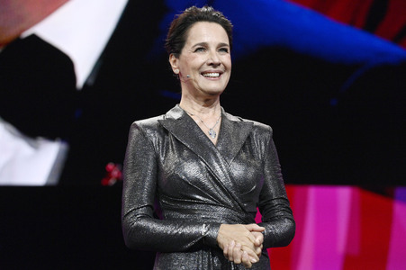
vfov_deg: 6.9
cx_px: 203
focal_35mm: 200
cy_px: 135
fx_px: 2254
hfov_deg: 10.3
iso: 8000
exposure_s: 1/250
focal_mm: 200
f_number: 5.6
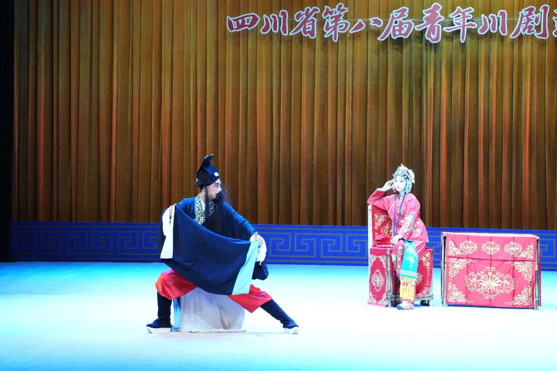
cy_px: 186
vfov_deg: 16.9
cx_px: 278
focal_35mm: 81
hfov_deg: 25.1
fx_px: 1253
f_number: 5.6
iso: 12800
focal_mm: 81
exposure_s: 1/1250
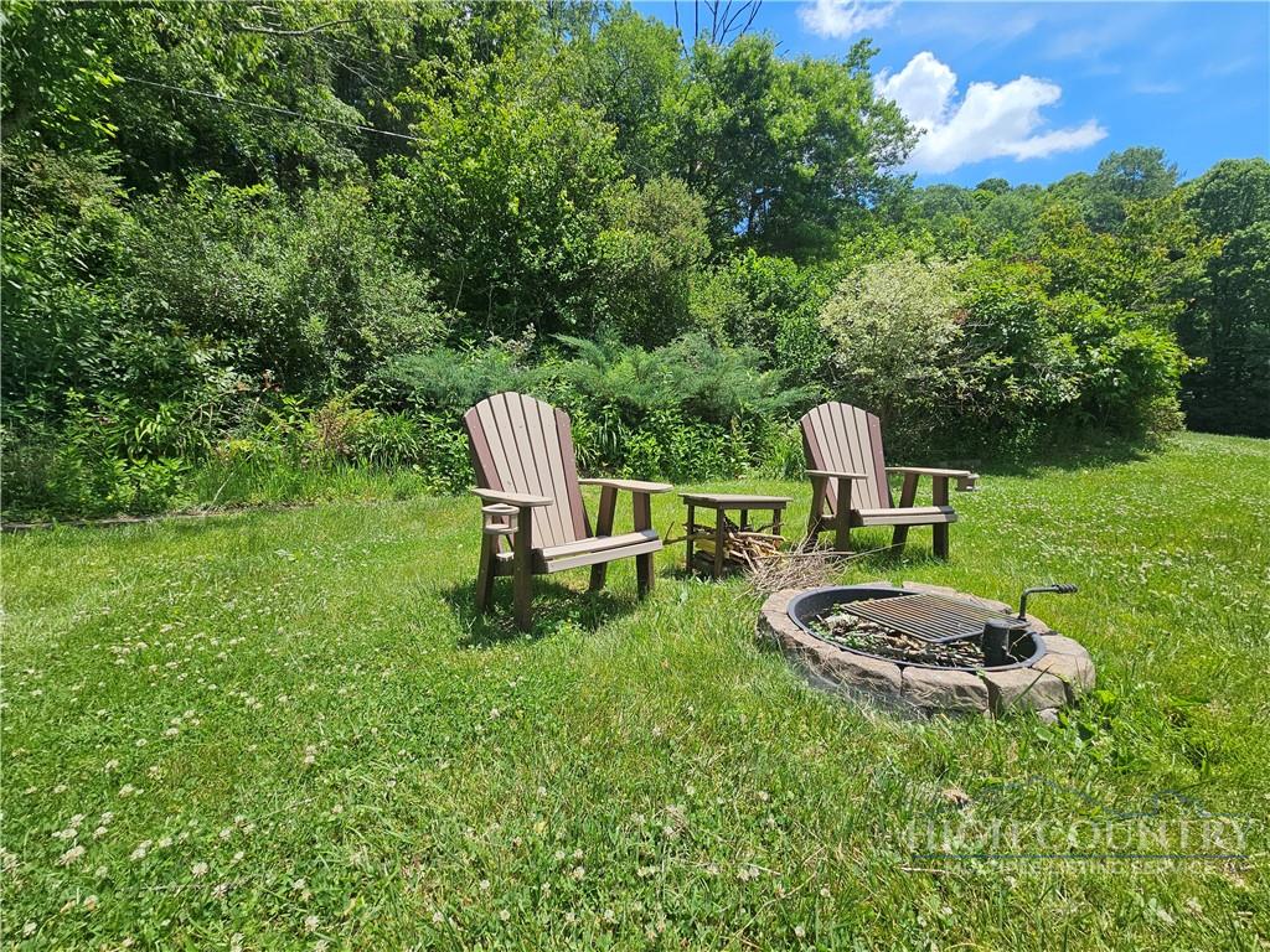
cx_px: 635
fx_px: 477
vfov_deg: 89.9
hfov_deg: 106.2
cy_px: 476
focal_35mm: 13
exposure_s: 1/1641
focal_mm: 2.2
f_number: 2.2
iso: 50
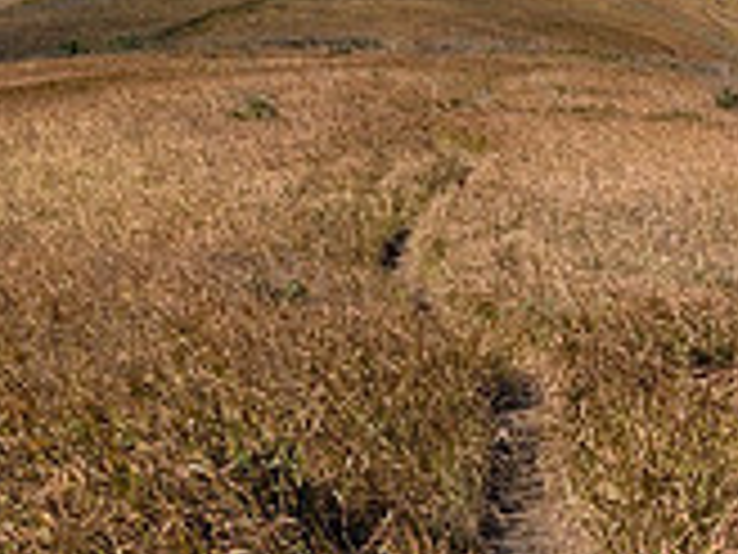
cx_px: 1004
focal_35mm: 85
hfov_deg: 20.6
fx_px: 1812
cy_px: 272
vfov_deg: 17.4
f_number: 1.68
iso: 20
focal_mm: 6.9
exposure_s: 1/712
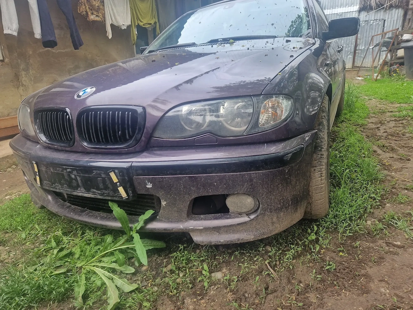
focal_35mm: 23
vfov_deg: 58.9
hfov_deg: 73.9
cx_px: 206
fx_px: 274
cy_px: 155
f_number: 1.8
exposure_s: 1/180
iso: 50
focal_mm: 5.4
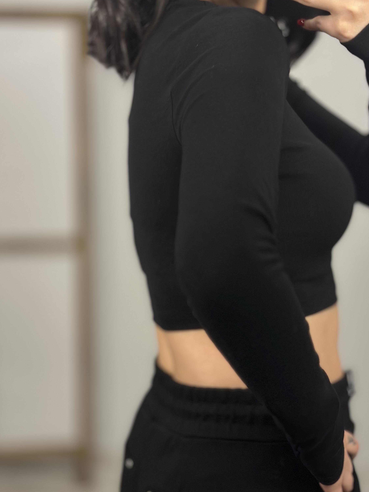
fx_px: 924
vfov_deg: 29.8
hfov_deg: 22.6
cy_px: 276
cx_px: 212
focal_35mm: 65
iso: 100
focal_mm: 6.86
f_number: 1.78
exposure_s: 1/100
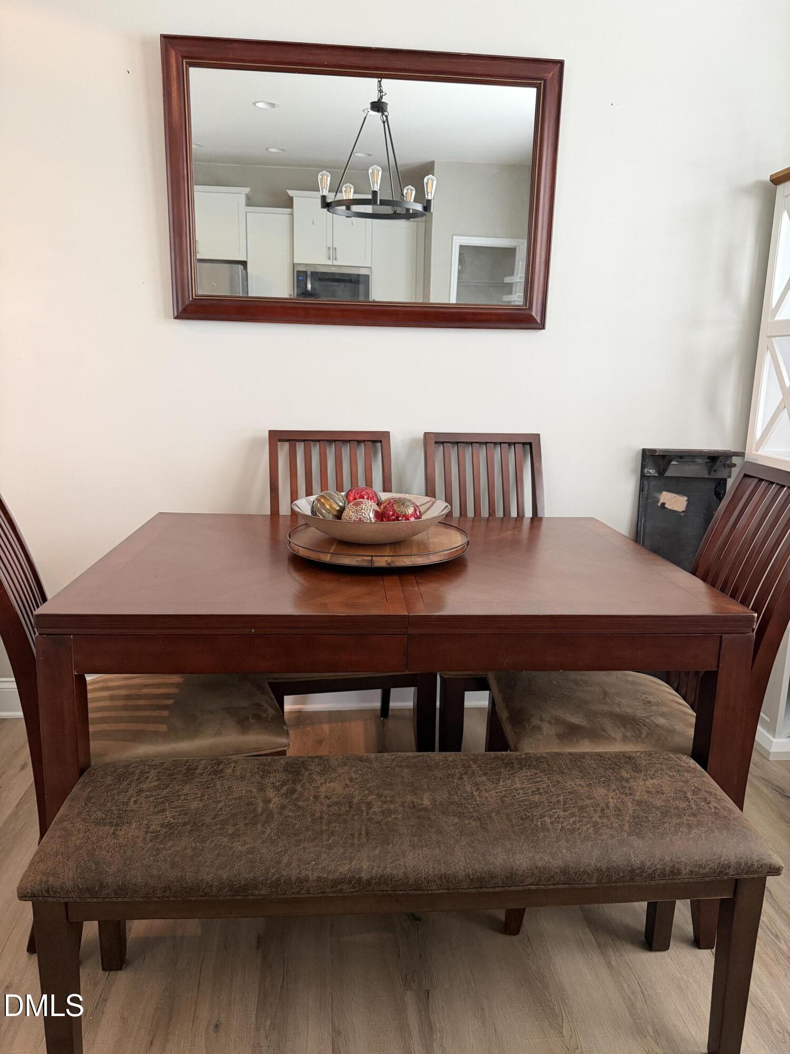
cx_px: 395
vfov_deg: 71.6
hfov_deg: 56.8
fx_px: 730
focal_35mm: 24
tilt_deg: -12.7
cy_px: 527
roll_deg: -1.1
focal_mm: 6.76
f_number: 1.78
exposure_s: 1/60
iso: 500
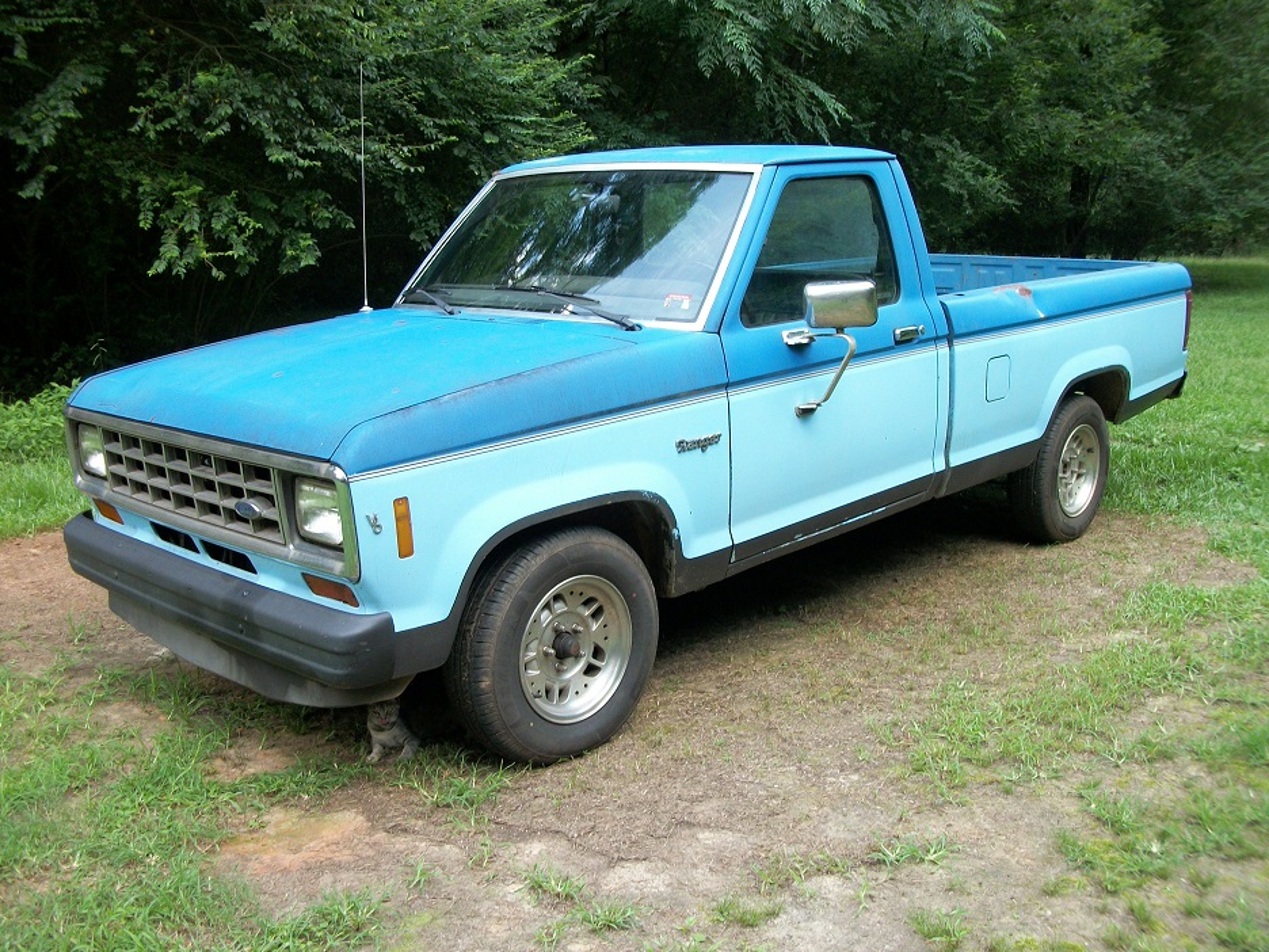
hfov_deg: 52.6
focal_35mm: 35
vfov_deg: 40.7
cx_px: 597
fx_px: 1283
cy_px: 494
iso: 80
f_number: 2.9
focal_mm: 5.7
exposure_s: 1/160
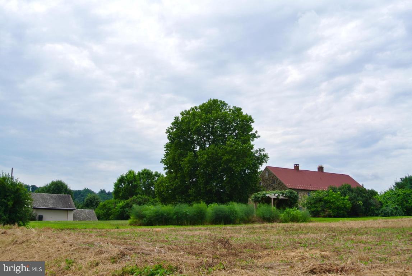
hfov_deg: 46.3
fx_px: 481
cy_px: 138
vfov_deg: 32.0
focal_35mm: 42
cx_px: 206
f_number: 5.6
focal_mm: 15.7
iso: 100
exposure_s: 1/500
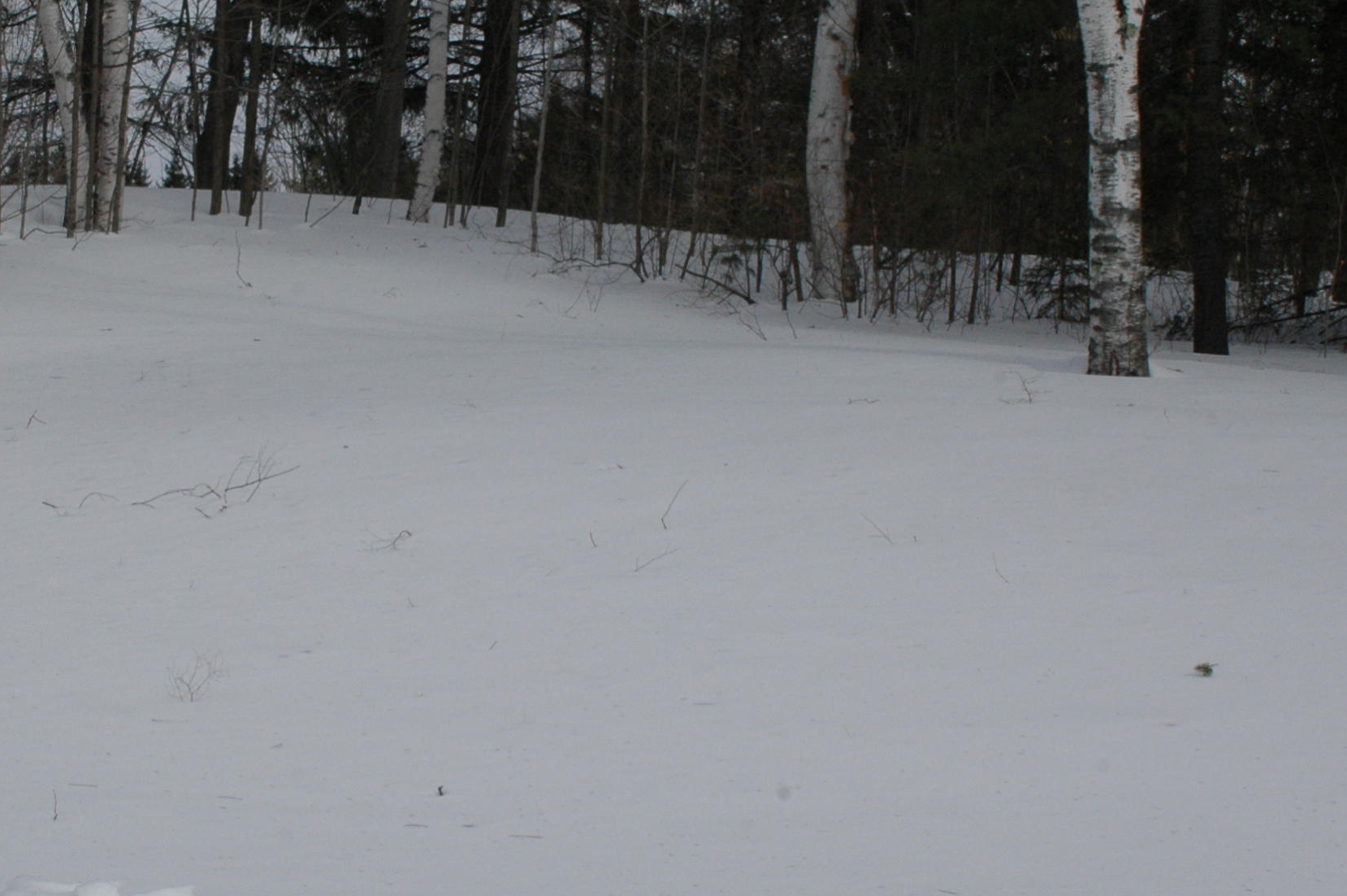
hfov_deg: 26.4
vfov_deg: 17.9
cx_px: 368
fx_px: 2841
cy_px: 339
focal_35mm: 76
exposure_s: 1/640
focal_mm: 28
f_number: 13
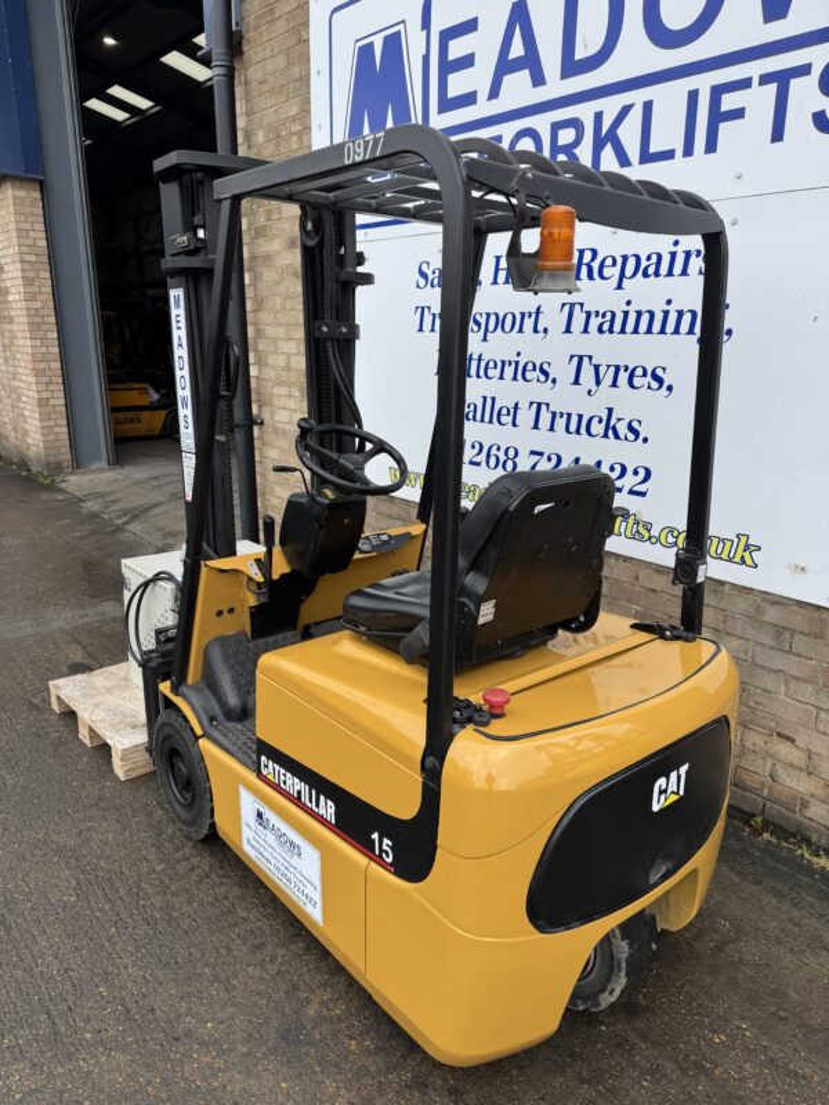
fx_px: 766
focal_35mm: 24
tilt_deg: -14.9
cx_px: 414
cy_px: 552
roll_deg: -0.9
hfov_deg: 56.8
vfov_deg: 71.6
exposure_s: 1/1597
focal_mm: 6.76
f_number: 1.78
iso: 80
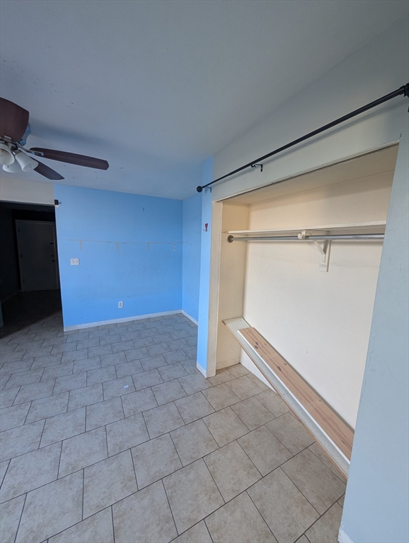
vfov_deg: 110.5
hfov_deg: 94.6
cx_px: 204
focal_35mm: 12
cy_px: 272
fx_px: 189
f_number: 1.7
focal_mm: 2.02
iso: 149
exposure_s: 1/55.5
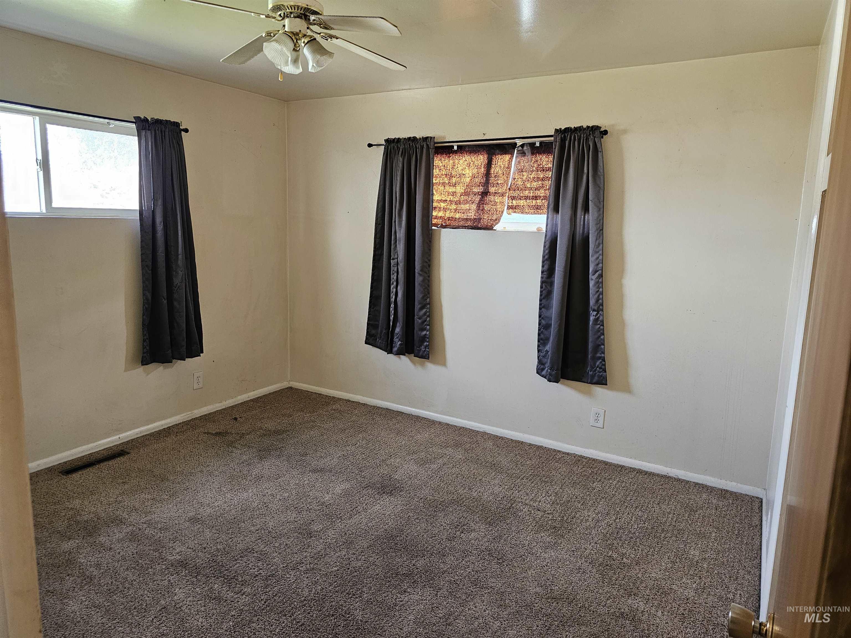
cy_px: 319
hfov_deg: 73.9
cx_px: 426
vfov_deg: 58.9
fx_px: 565
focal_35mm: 23
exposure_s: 1/120
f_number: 1.7
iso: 400
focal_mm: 6.3
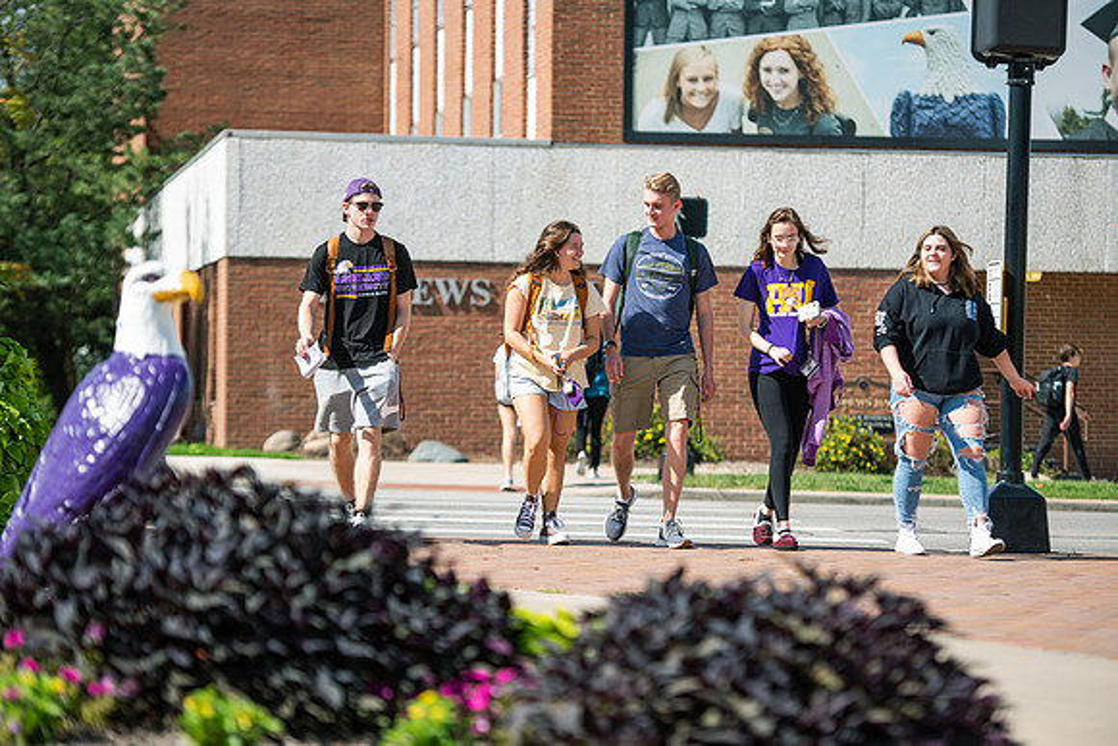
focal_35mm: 122
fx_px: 3789
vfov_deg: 11.2
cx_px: 559
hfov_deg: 16.8
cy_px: 373
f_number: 3.2
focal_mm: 122
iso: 64
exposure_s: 1/500
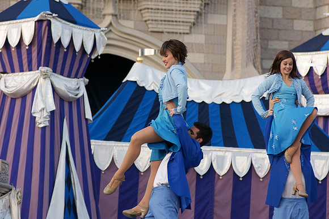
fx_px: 1851
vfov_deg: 6.8
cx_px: 164
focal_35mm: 202
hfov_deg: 10.2
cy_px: 110
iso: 400
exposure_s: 1/320
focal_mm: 135
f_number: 4.5
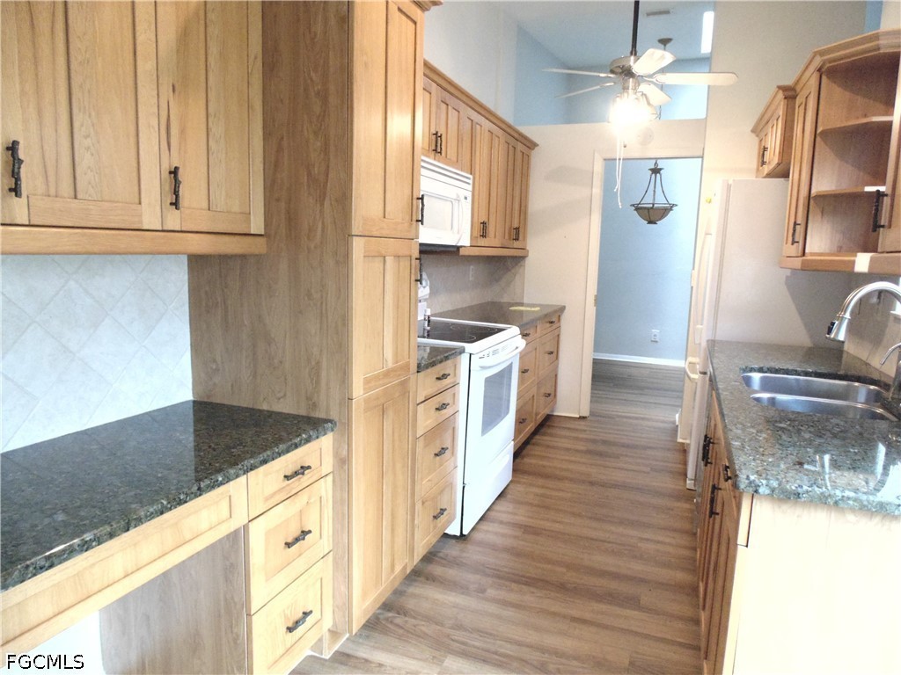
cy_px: 338
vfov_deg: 61.1
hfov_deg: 76.4
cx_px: 450
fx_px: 573
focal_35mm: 22
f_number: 3.1
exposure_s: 1/30
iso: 400
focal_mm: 4
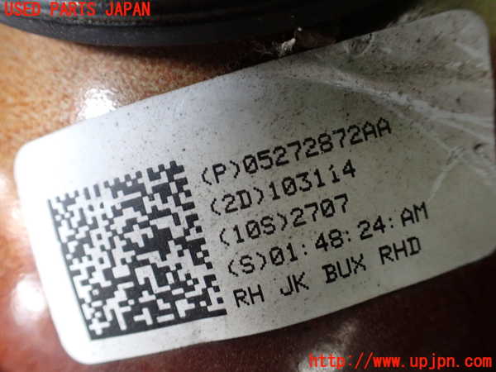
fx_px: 430
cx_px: 248
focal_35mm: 30
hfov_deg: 60.0
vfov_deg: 46.8
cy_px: 186
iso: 800
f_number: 2.3
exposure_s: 1/30
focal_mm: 5.4
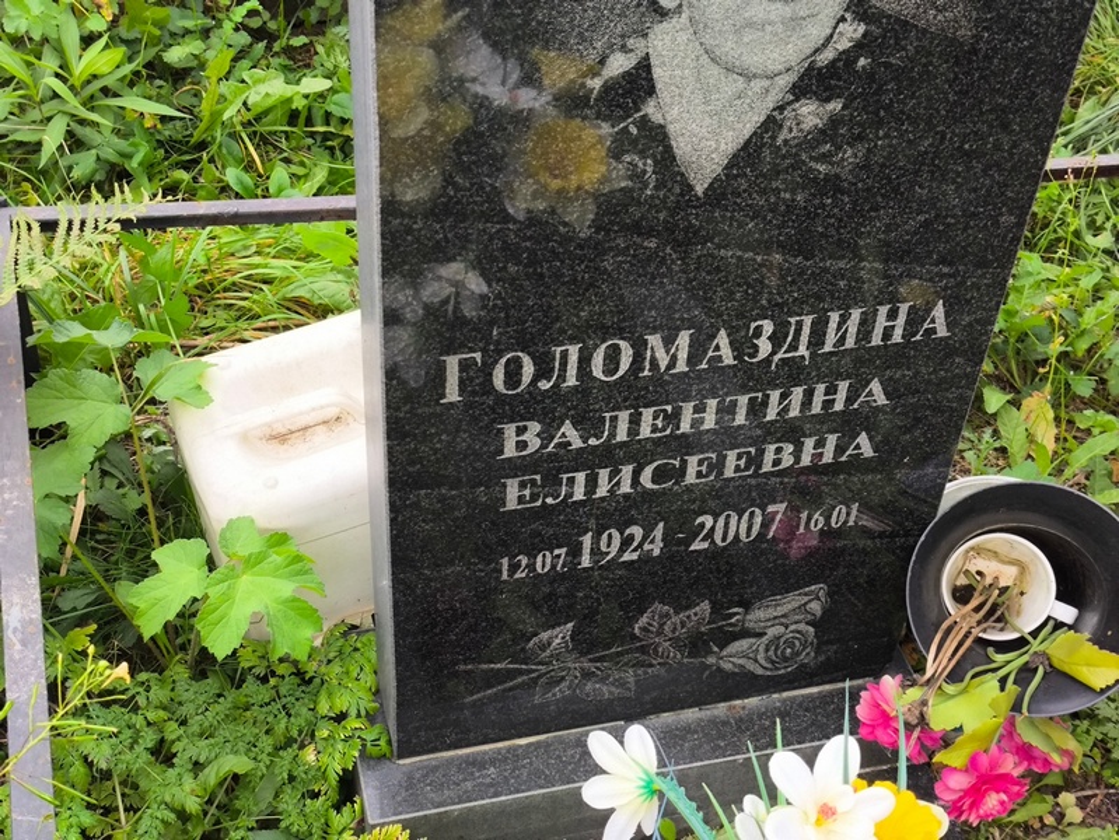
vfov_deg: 29.1
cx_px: 560
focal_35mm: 50
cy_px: 420
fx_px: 1617
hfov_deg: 38.2
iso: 64
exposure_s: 1/120
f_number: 1.7
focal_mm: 4.71
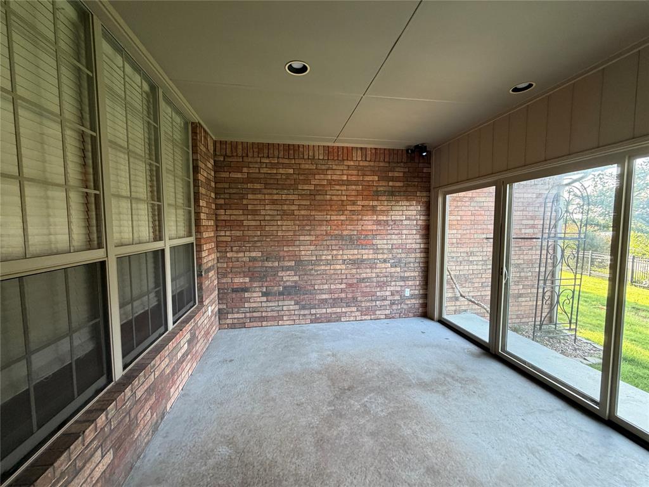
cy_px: 244
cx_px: 324
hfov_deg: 102.1
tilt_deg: -4.2
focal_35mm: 14
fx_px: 262
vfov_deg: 85.7
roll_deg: +0.0
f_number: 2.2
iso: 320
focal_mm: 2.22
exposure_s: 1/60
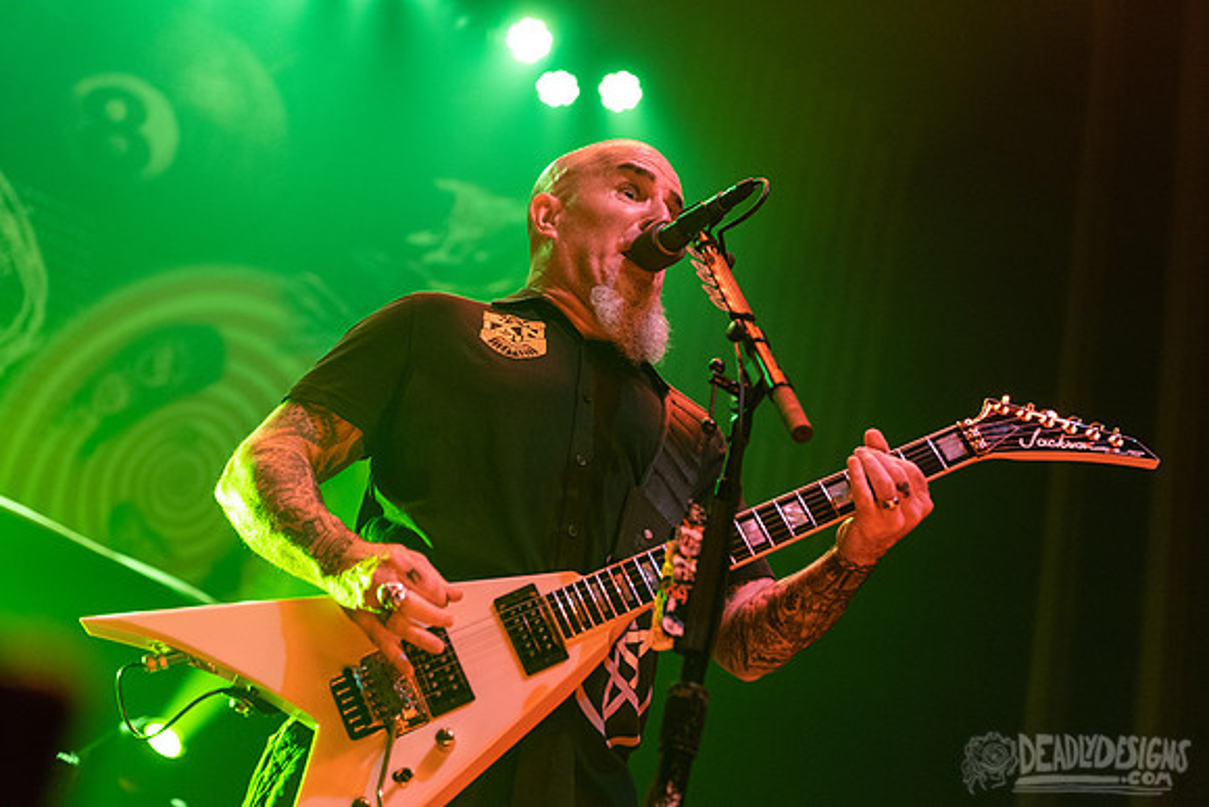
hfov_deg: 33.6
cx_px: 599
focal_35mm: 60
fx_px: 2004
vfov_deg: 22.7
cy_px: 369
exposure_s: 1/400
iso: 2500
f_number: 3.2
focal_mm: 55
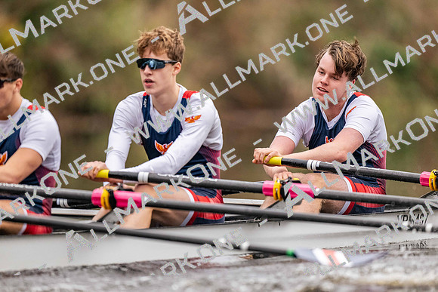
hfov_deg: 3.4
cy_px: 146
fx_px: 7301
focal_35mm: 600
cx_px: 219
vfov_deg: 2.3
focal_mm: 600
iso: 3200
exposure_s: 1/2500
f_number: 4
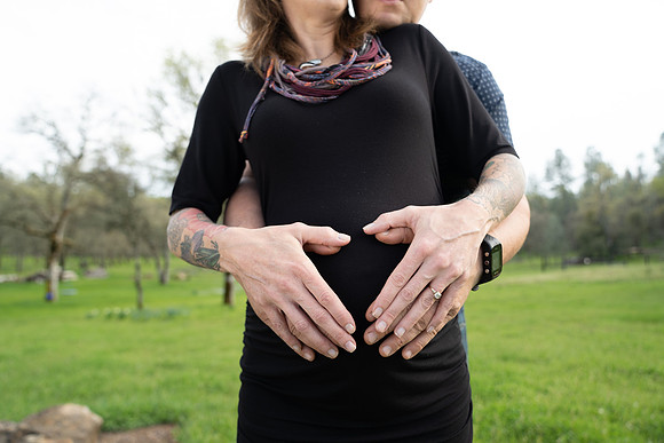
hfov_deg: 73.7
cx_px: 332
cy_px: 222
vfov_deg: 53.2
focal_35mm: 24
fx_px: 443
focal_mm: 24
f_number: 3.2
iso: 100
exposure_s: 1/125
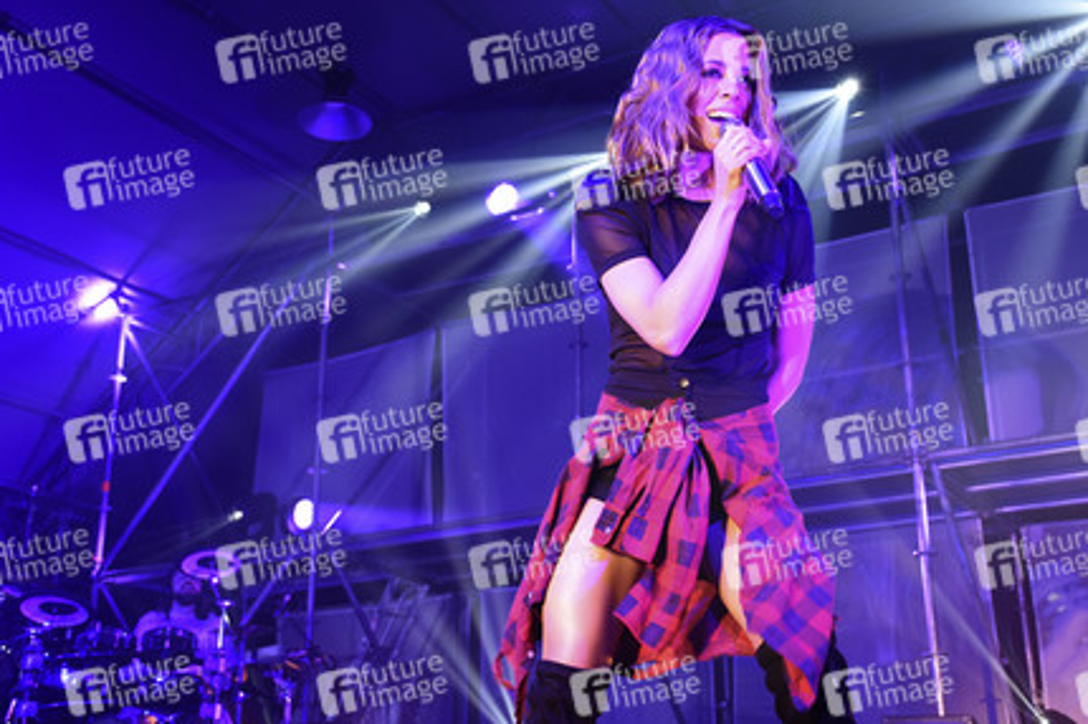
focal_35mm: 43
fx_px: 1284
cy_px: 370
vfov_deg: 31.5
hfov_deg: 45.9
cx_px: 568
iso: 640
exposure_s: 1/50
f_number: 5
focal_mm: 27
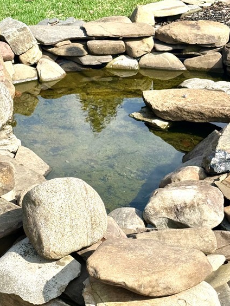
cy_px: 197
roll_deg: -0.6
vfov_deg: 22.4
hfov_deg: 17.0
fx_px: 770
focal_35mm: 87
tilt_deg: -28.1
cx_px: 112
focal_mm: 6.76
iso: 64
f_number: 1.78
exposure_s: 1/3096
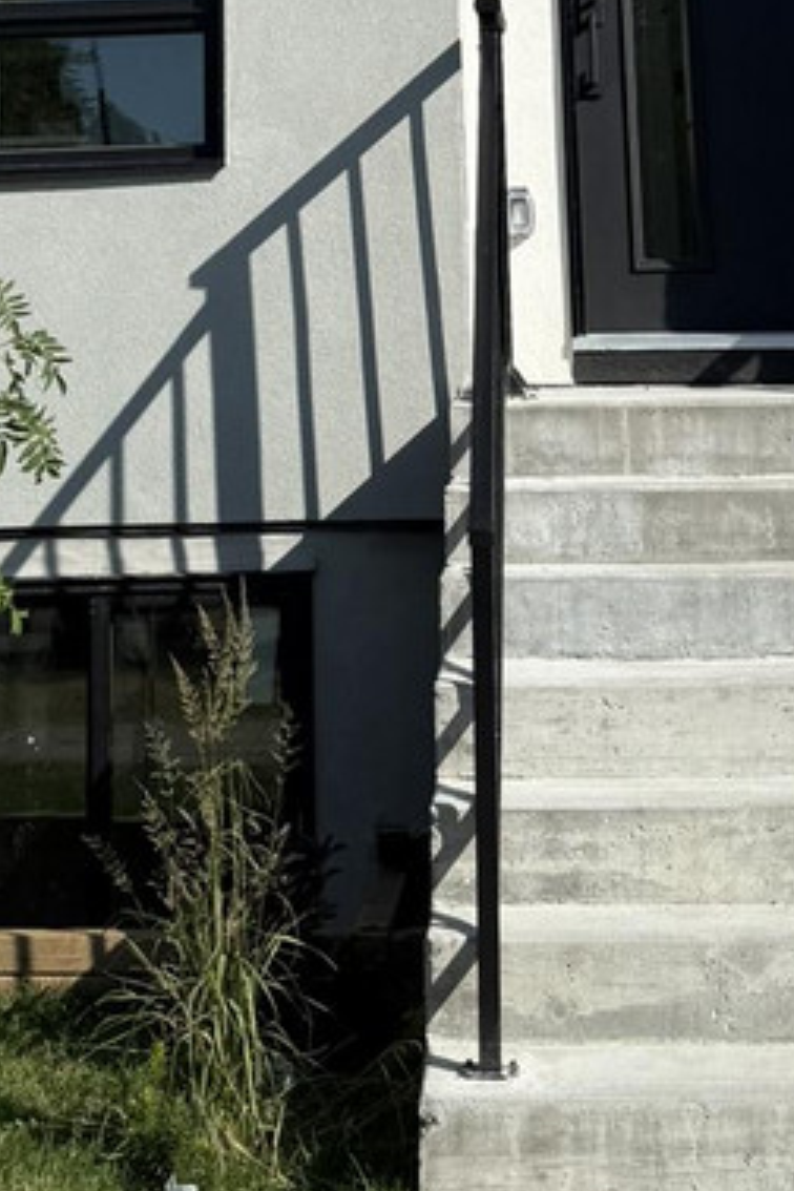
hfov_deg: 17.9
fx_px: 2514
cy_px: -135
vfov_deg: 24.7
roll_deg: +0.9
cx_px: 337
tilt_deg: +12.2
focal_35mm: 76
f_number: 1.78
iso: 80
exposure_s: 1/5319
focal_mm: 6.76
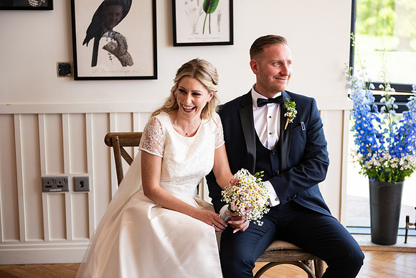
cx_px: 208
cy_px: 139
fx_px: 809
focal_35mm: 70
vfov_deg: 19.5
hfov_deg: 28.8
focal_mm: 70
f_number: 3.5
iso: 320
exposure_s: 1/160
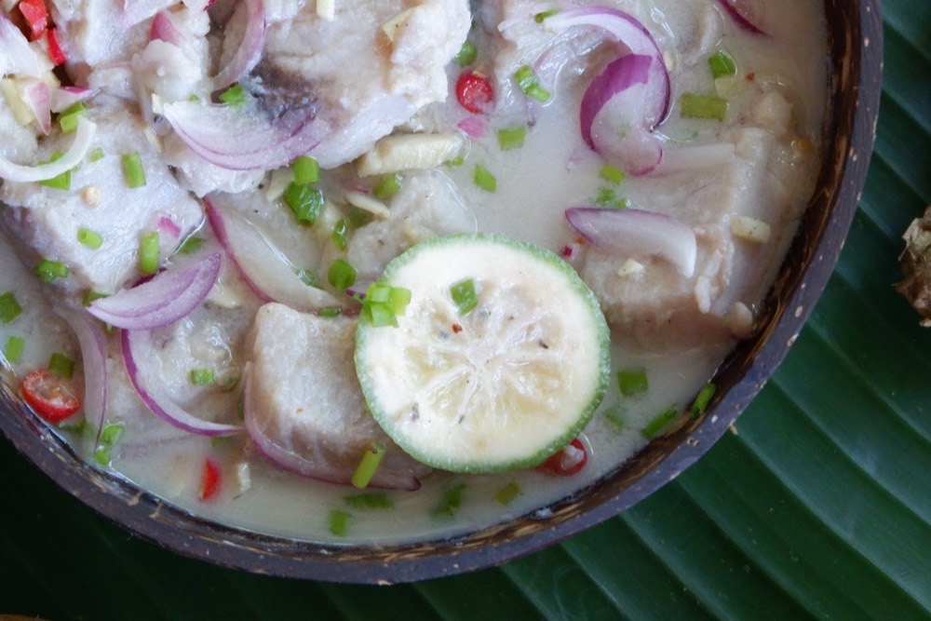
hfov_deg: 27.0
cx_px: 466
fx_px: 1940
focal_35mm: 75
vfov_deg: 18.2
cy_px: 310
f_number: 5.6
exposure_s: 1/105
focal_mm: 50
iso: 2500
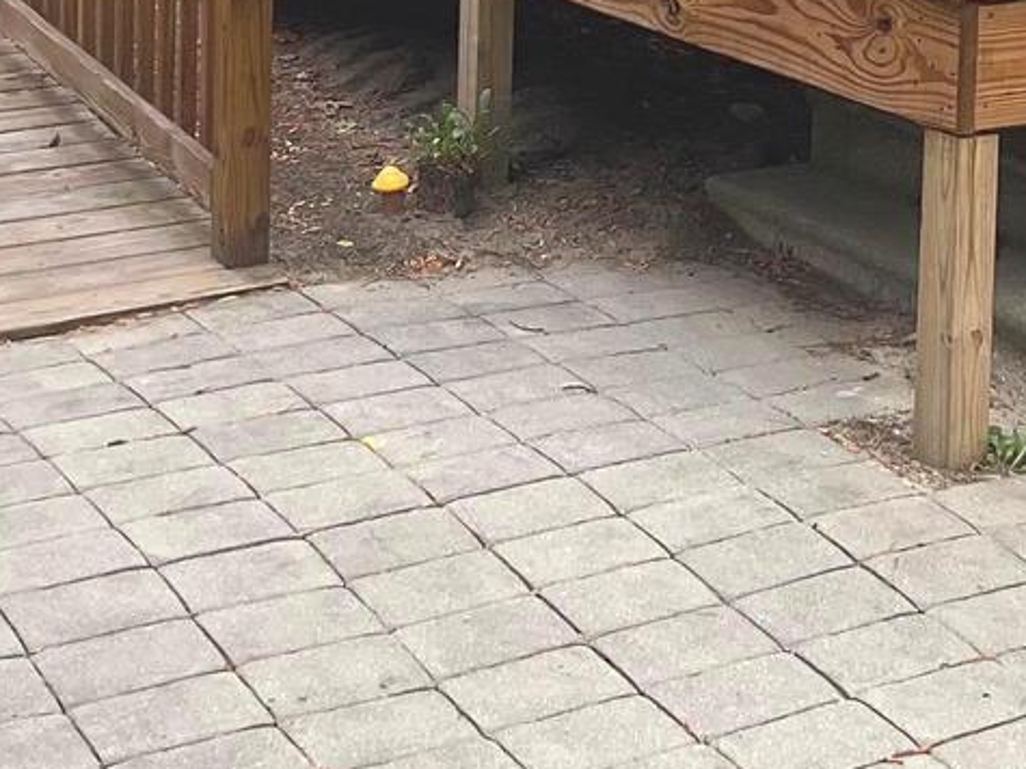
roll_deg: -1.1
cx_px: 719
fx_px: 2608
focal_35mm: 88
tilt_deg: -7.2
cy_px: -212
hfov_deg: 22.1
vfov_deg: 16.0
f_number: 1.8
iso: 16
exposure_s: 1/324
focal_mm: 3
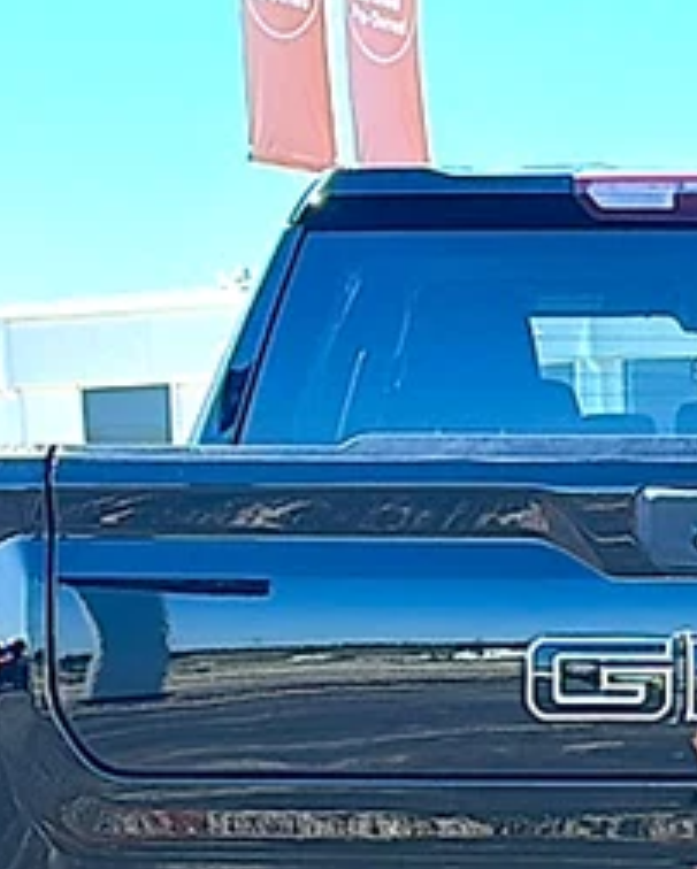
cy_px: 836
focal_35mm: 103
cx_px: 783
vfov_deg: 18.2
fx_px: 2653
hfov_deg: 14.6
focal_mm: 6.86
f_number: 1.78
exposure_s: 1/1477
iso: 80
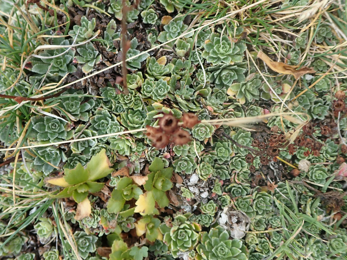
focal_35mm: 30
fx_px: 301
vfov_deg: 46.8
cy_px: 130
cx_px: 174
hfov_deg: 60.0
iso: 100
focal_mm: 5.5
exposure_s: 1/160
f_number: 3.2
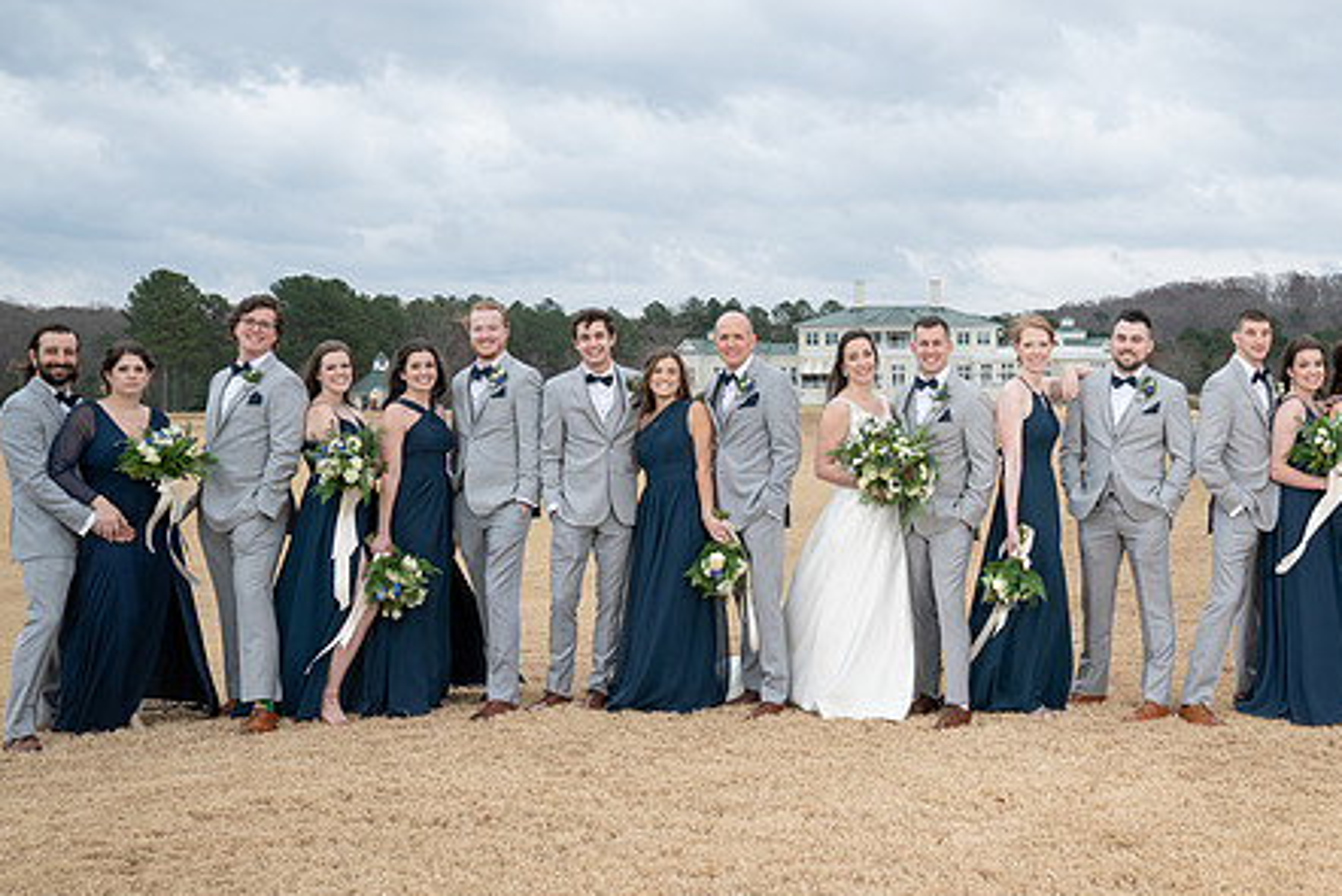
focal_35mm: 46
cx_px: 935
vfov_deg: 29.3
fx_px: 1715
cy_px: 432
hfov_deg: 41.9
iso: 200
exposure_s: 1/250
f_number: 5.6
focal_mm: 32
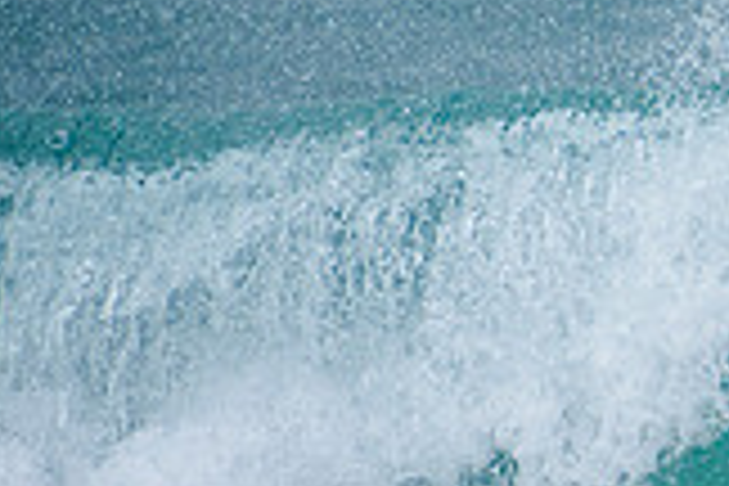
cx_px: 1287
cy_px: 79
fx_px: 44729
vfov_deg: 0.6
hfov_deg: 0.9
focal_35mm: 2209
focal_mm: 400
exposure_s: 1/2000
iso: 450
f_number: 5.6
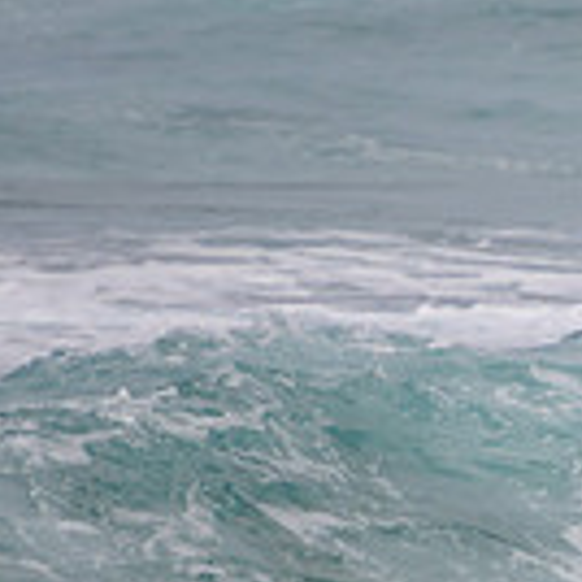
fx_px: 38481
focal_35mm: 2023
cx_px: 1269
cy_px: 554
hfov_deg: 0.9
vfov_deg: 0.9
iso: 180
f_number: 5.6
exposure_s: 1/2000
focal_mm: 400
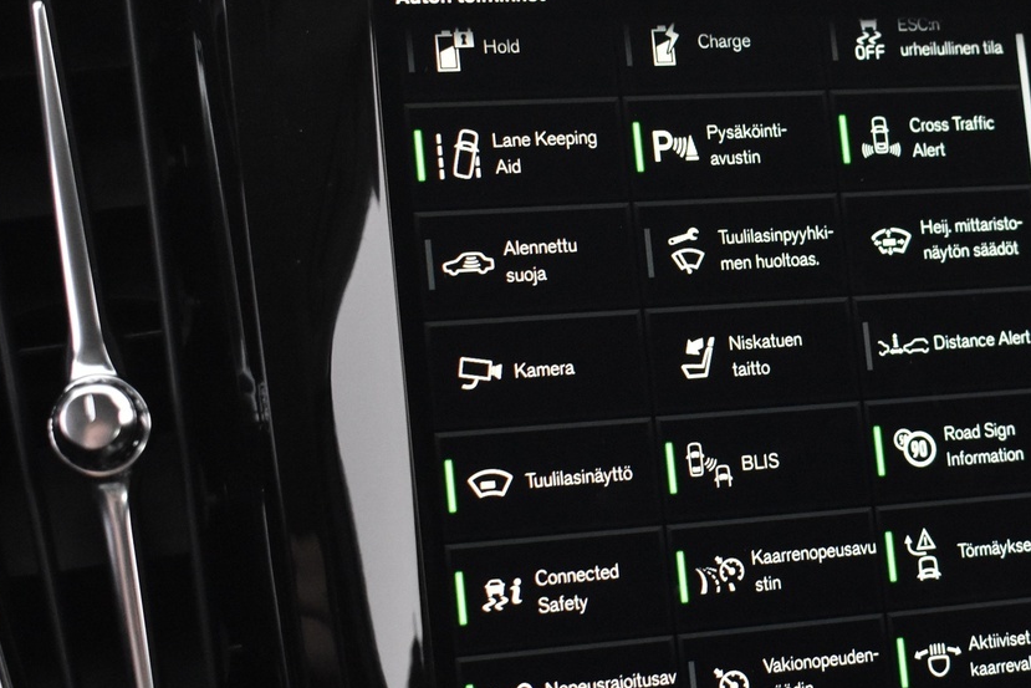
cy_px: 398
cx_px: 670
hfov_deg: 23.8
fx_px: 2434
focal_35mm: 85
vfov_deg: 16.1
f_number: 4.2
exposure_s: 1/25
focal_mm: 29
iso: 3200
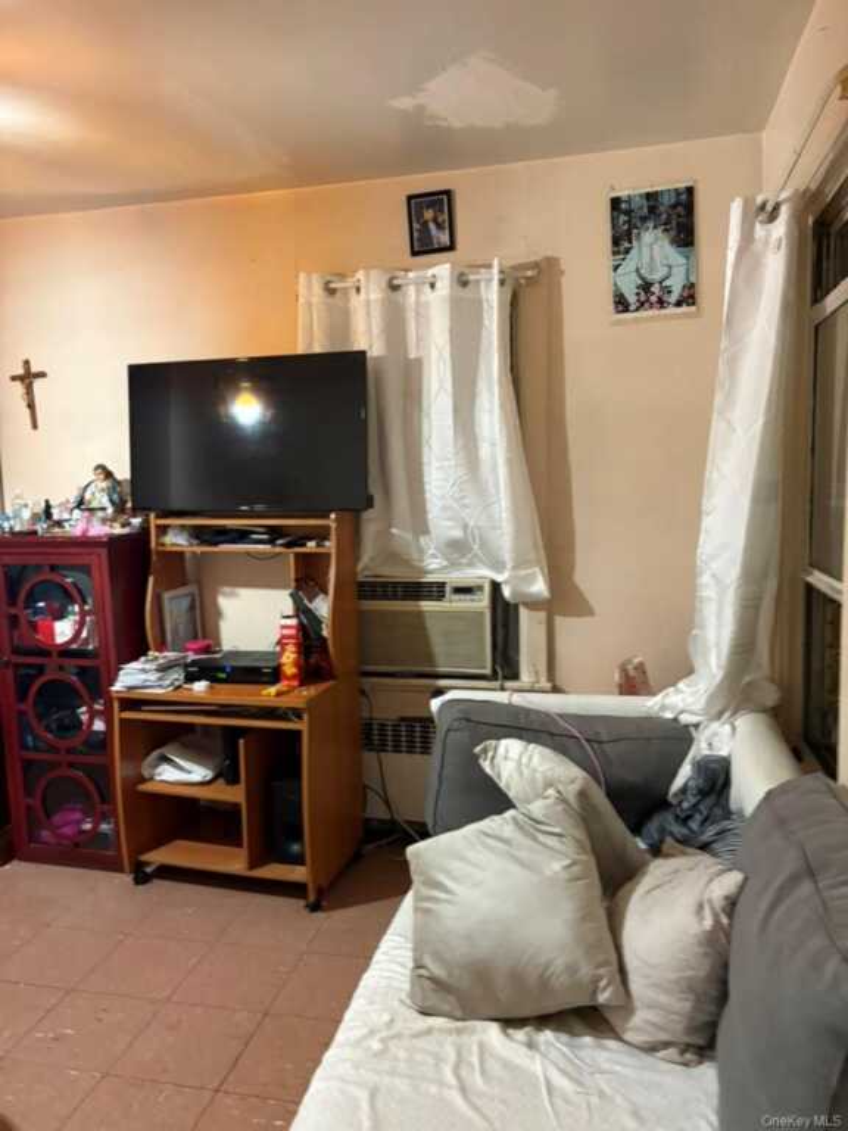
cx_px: 424
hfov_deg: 53.1
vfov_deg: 67.3
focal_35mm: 26
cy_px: 566
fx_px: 849
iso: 500
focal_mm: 5.96
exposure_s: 1/40
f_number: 1.6
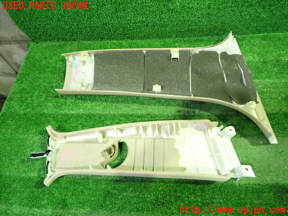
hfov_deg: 69.4
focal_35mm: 25
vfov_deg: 54.9
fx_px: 208
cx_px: 144
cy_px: 108
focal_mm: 4.5
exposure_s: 1/30
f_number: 2
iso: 500
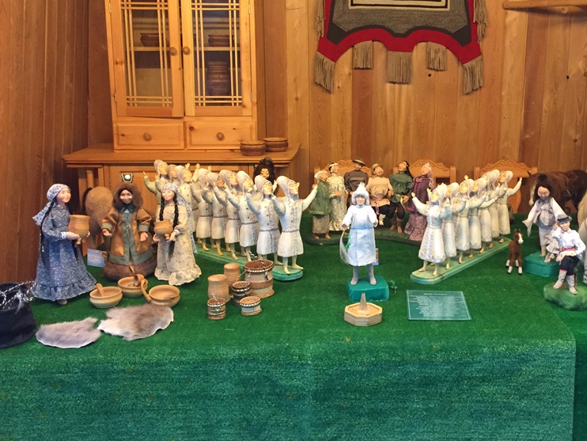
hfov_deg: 46.4
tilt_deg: -10.1
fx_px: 679
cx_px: 368
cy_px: 171
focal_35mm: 40
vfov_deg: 35.8
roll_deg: -0.5
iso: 200
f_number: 2.2
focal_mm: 4.15
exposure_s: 1/33
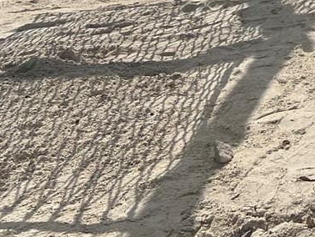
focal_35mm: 110
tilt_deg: -1.6
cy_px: -192
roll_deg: +3.3
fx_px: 1002
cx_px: 552
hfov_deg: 15.5
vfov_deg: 12.3
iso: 50
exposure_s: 1/14286
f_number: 1.5
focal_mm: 5.7
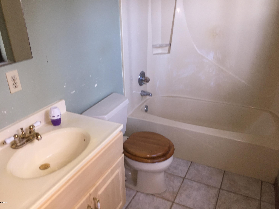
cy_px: 104
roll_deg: +0.5
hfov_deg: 61.7
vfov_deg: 48.2
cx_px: 140
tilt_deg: -21.6
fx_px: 234
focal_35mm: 29
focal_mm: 4.15
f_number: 2.2
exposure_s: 1/30
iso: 50
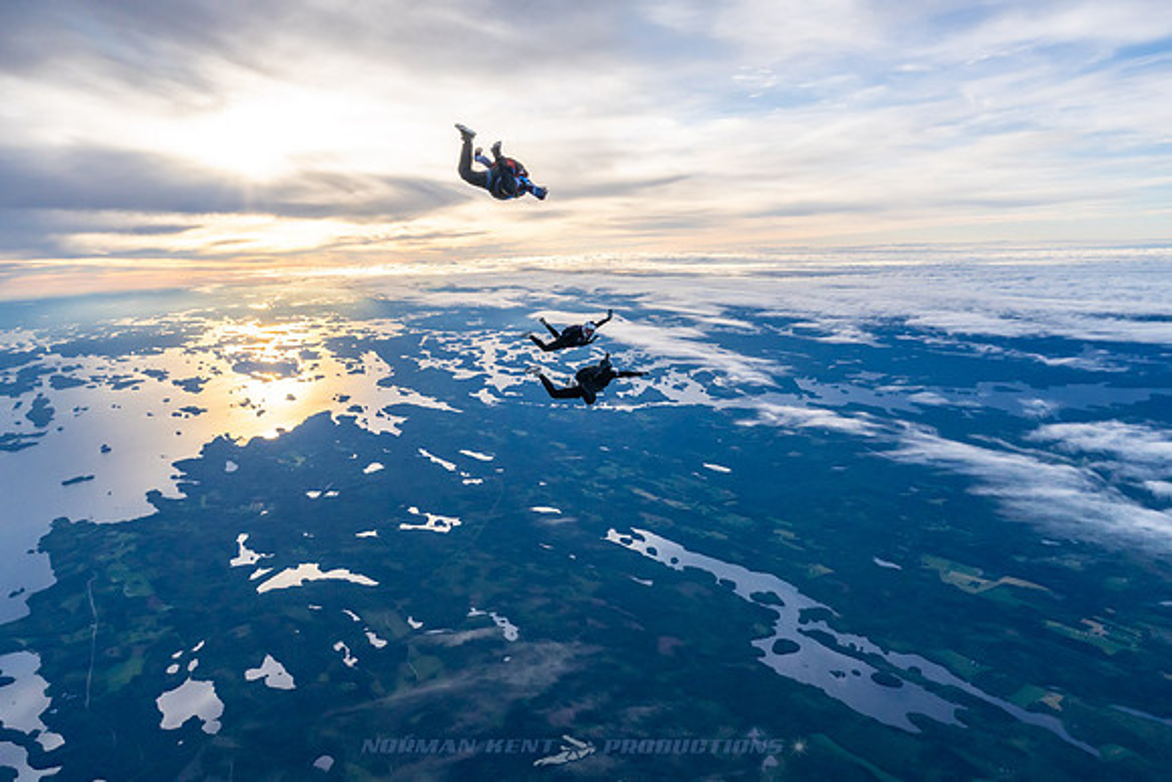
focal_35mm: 27
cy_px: 391
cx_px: 586
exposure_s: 1/1600
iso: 1600
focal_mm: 27
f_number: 10
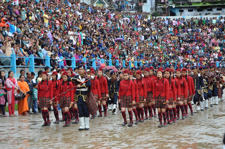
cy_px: 74
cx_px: 112
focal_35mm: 93
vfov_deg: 14.7
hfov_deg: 21.9
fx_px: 581
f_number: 7.1
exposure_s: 1/200
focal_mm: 62
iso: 200
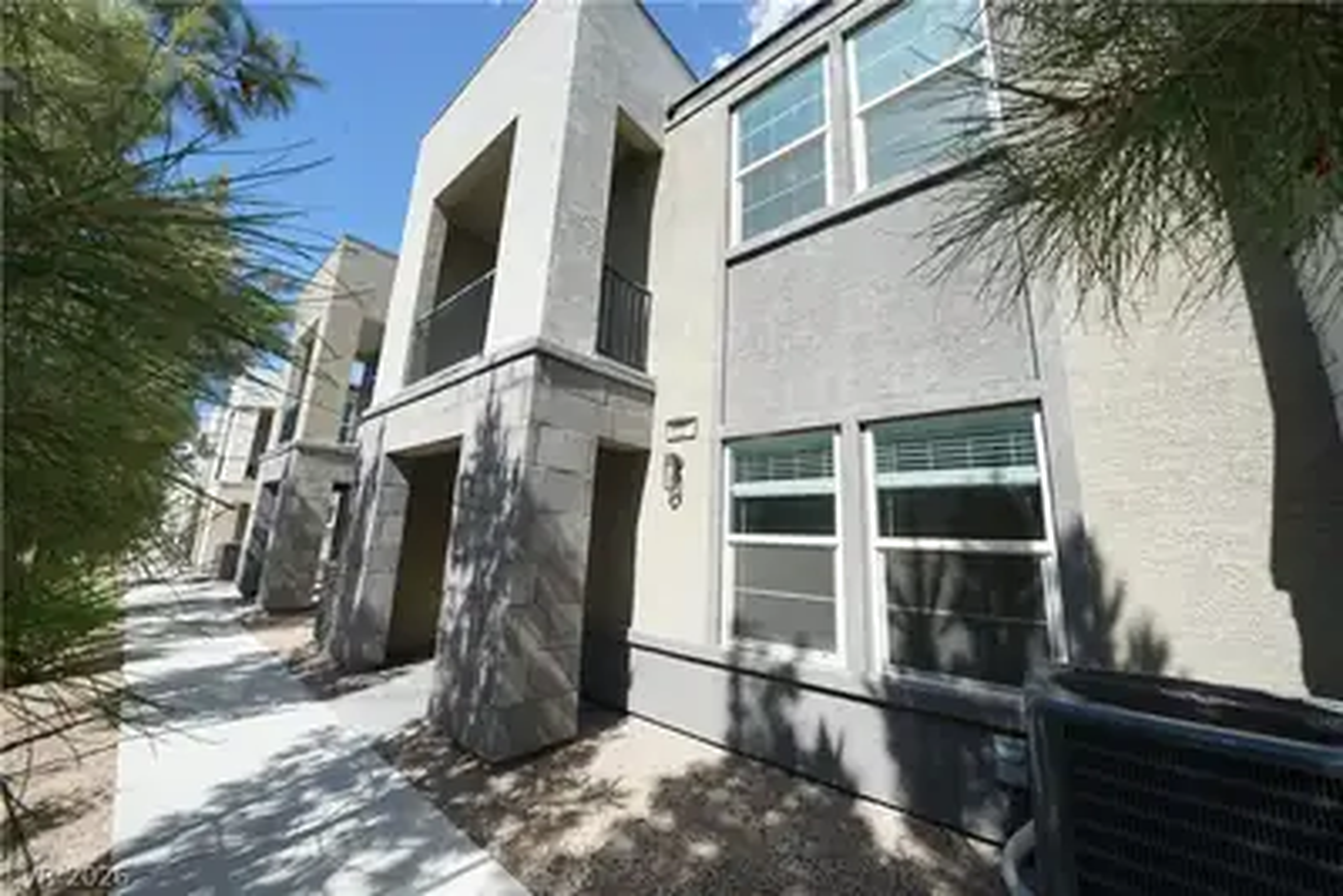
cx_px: 672
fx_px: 448
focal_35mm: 12
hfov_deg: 112.6
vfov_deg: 90.1
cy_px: 448
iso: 160
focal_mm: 12
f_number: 10
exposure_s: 1/125
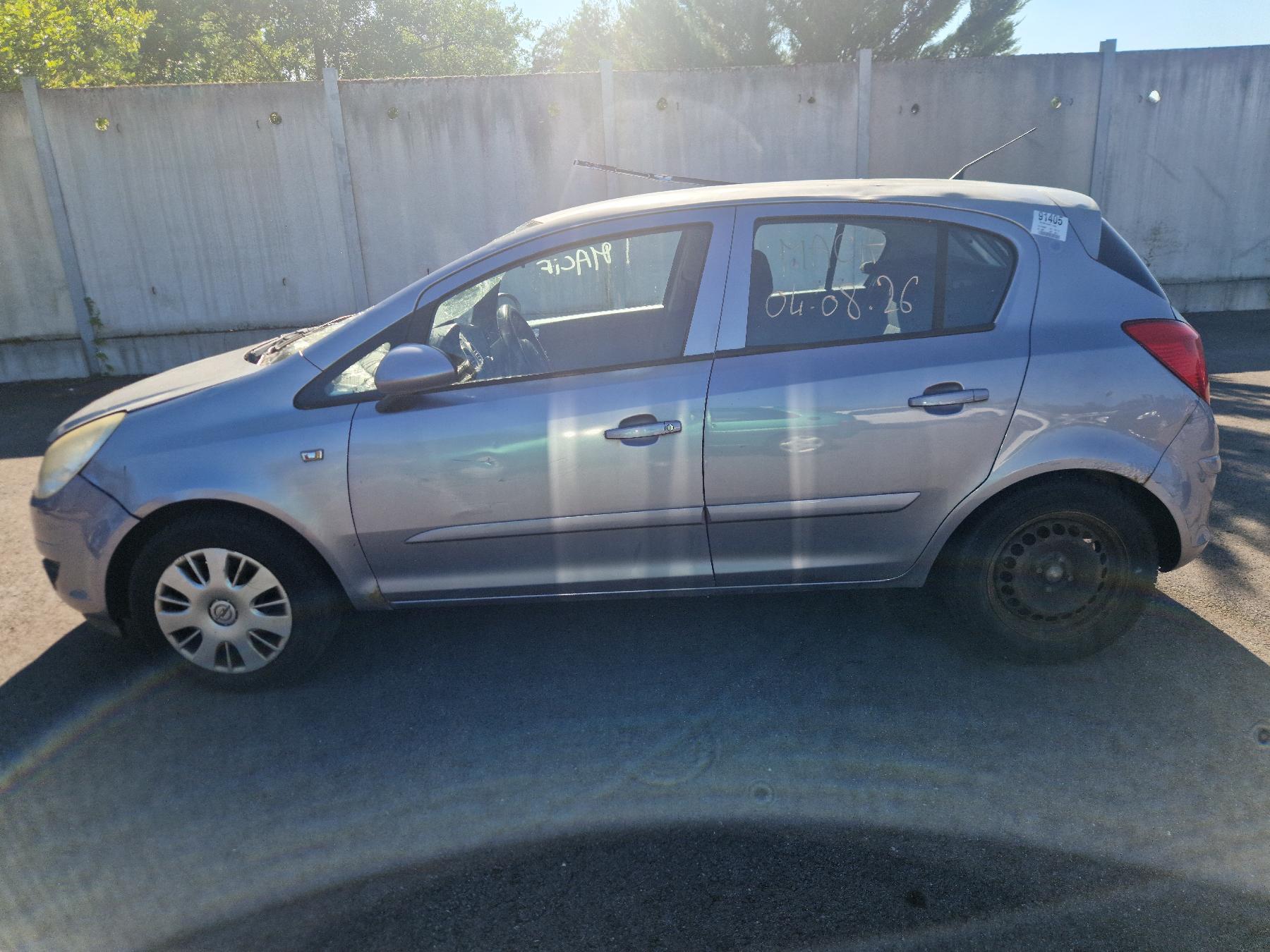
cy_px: 476
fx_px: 844
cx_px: 635
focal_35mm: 23
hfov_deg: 73.9
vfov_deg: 58.9
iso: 50
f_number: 1.8
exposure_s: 1/833
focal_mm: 5.4
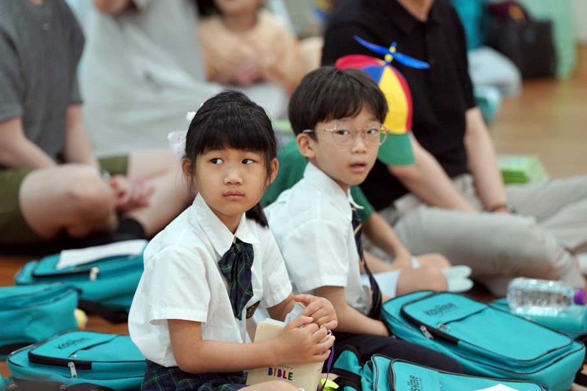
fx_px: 3277
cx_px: 293
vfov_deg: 6.8
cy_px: 196
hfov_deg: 10.2
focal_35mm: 201
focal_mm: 200
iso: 2500
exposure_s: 1/250
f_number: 4
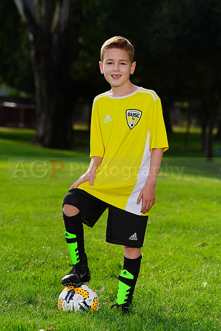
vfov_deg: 11.6
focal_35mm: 177
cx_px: 110
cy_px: 166
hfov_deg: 7.7
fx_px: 1632
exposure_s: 1/200
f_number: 8
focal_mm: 177
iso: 125
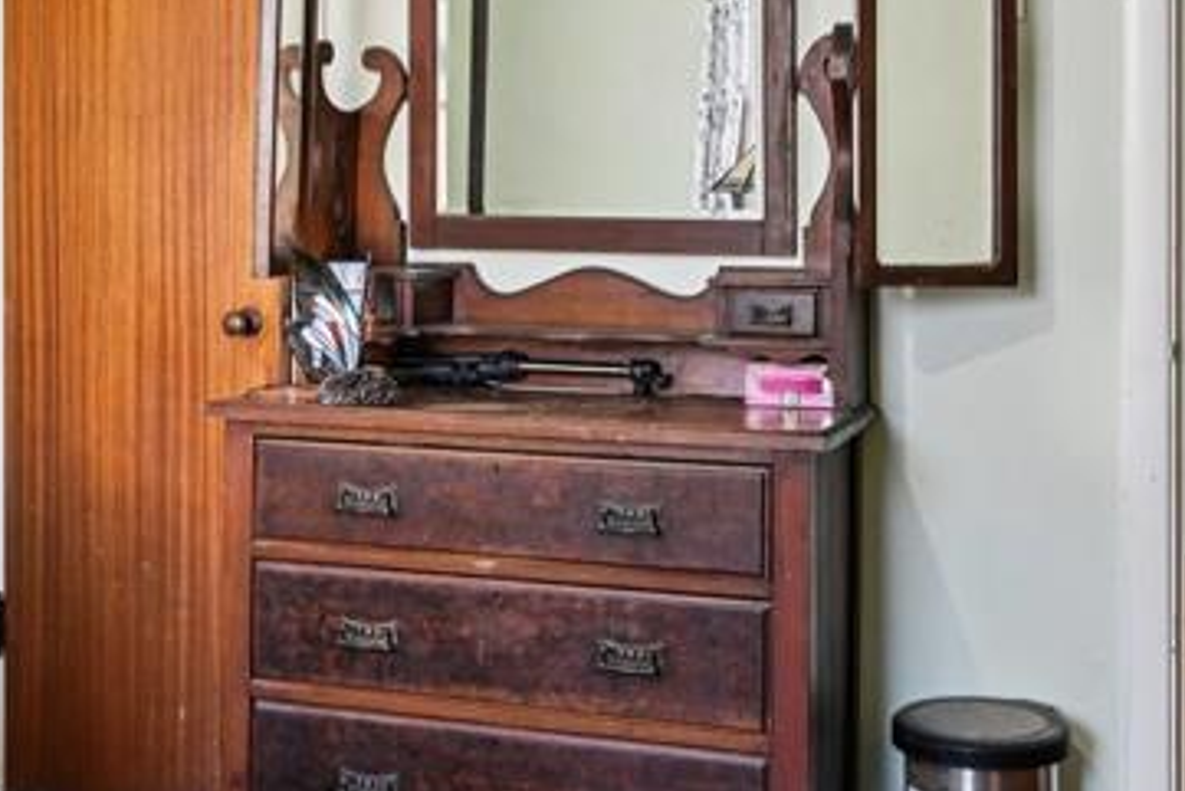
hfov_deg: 38.8
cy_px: 158
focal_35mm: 51
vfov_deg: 26.0
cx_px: 528
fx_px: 1679
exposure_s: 1/8
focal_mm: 18
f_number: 8
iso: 400
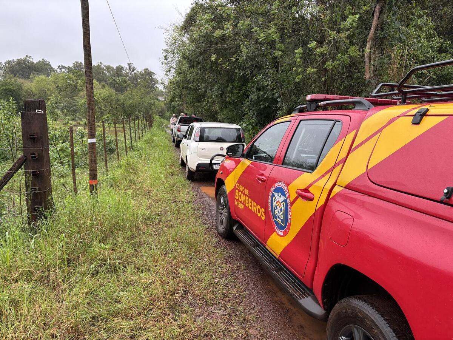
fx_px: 340
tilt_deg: -7.1
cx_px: 226
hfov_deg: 67.3
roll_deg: -2.7
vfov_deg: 53.1
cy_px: 170
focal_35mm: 26
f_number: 1.6
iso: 40
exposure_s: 1/248
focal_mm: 5.96
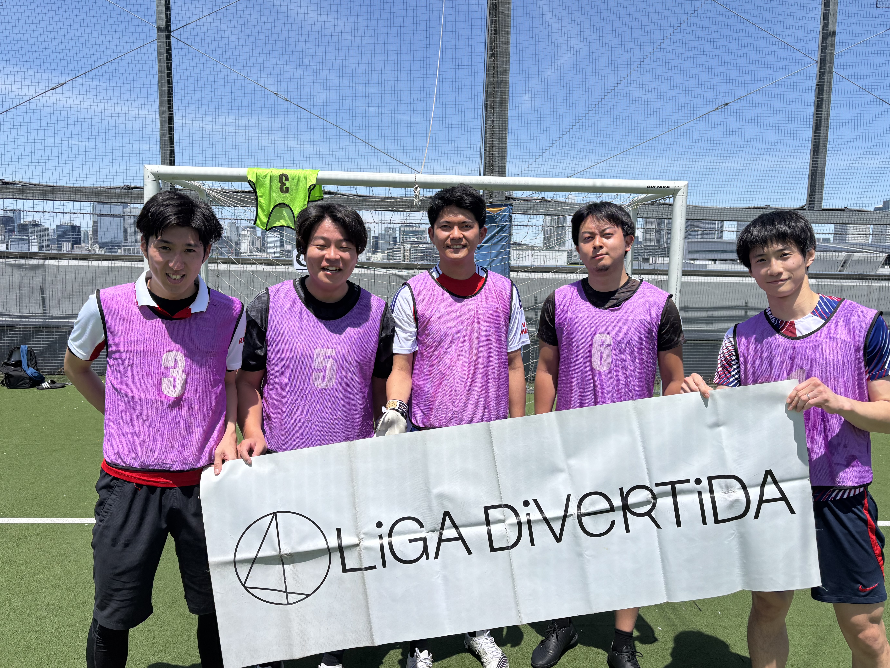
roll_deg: -1.1
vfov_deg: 51.3
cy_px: 325
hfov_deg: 65.3
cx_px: 456
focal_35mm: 27
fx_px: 694
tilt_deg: -5.4
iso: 50
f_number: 1.6
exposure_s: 1/4630
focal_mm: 5.96
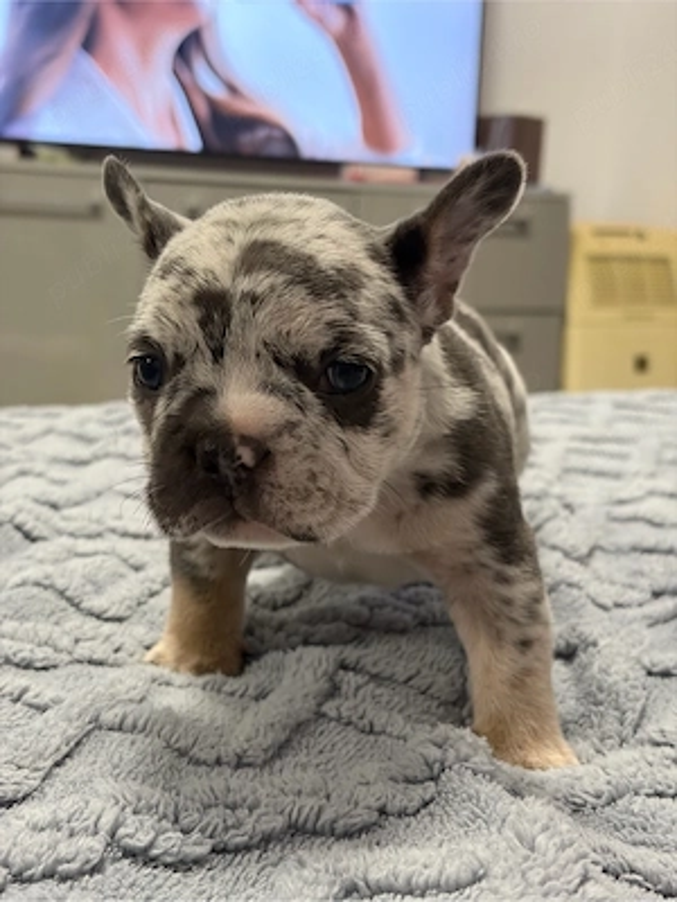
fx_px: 1356
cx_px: 338
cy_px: 451
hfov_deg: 28.0
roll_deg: -0.4
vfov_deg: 36.8
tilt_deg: -8.8
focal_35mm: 52
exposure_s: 1/40
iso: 160
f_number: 1.6
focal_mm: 5.96
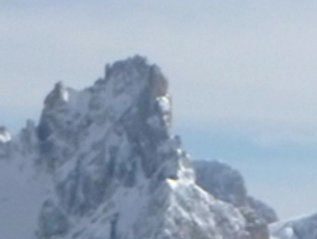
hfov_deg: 11.0
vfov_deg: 8.1
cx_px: 327
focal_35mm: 177
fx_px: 1624
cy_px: 445
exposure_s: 1/320
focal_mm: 7.8
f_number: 13
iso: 250
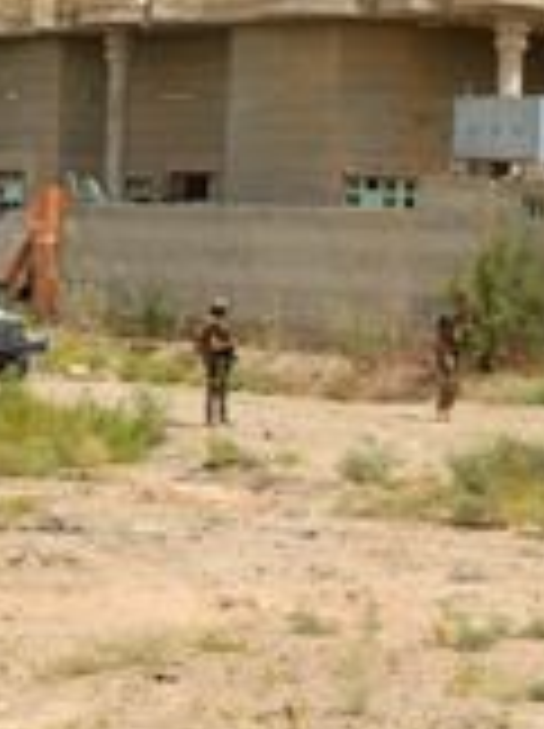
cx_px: 692
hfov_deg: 10.0
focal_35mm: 145
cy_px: 315
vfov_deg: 13.6
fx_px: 3045
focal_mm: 25
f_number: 8
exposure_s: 1/320
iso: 100
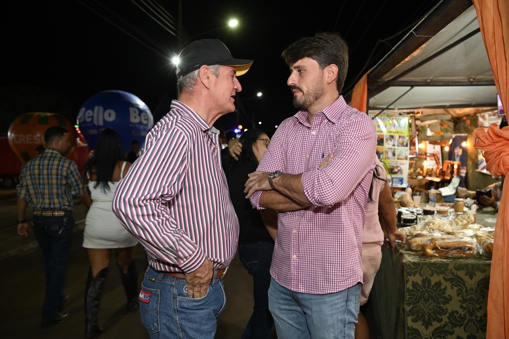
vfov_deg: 38.8
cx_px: 254
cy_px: 170
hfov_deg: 55.8
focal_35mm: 34
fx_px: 480
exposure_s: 1/60
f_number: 4
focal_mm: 34
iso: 2000
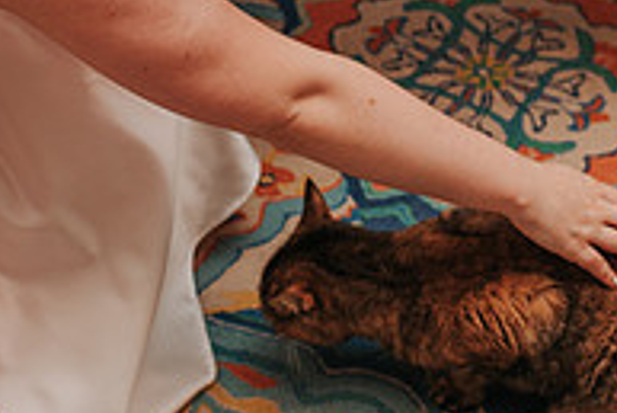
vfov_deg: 12.9
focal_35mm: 105
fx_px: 1801
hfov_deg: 19.4
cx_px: 205
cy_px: 21
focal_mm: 35
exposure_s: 1/160
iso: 800
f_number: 4
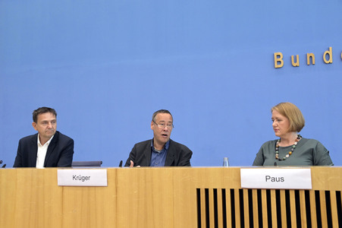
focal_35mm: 36
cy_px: 114
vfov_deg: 36.8
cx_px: 171
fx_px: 342
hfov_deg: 53.2
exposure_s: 1/640
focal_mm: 36
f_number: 7.1
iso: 6400
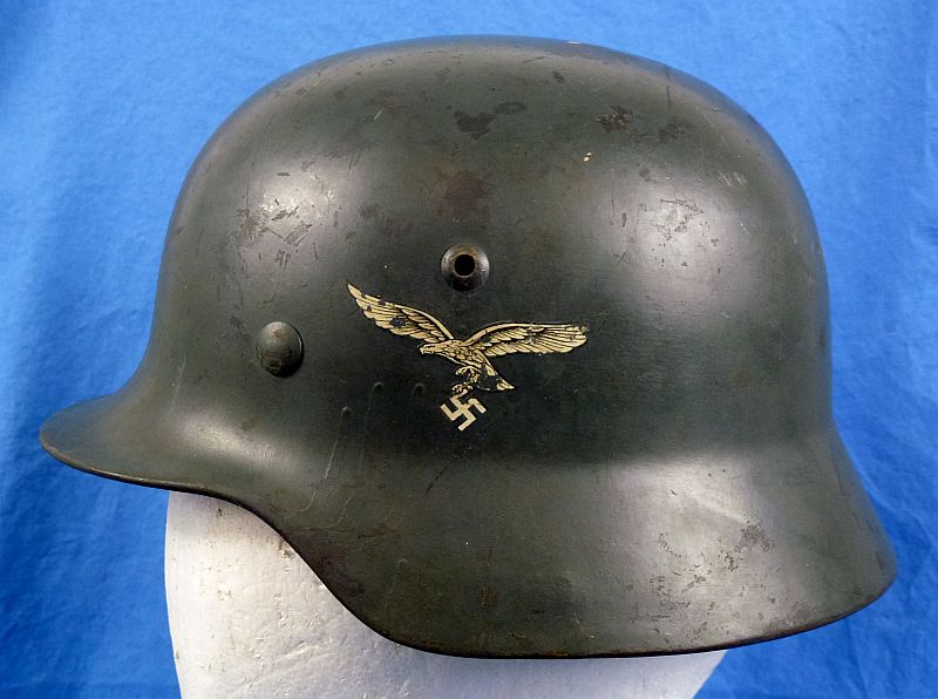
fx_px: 1325
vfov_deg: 29.6
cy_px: 350
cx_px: 469
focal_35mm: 49
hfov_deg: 39.0
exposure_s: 1/80
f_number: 4.1
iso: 400
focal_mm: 8.7
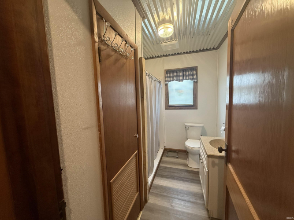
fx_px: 119
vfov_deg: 85.7
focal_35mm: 14
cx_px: 147
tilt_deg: -5.6
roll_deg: +1.4
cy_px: 110
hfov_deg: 102.1
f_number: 2.2
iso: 640
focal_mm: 2.22
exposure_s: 1/120
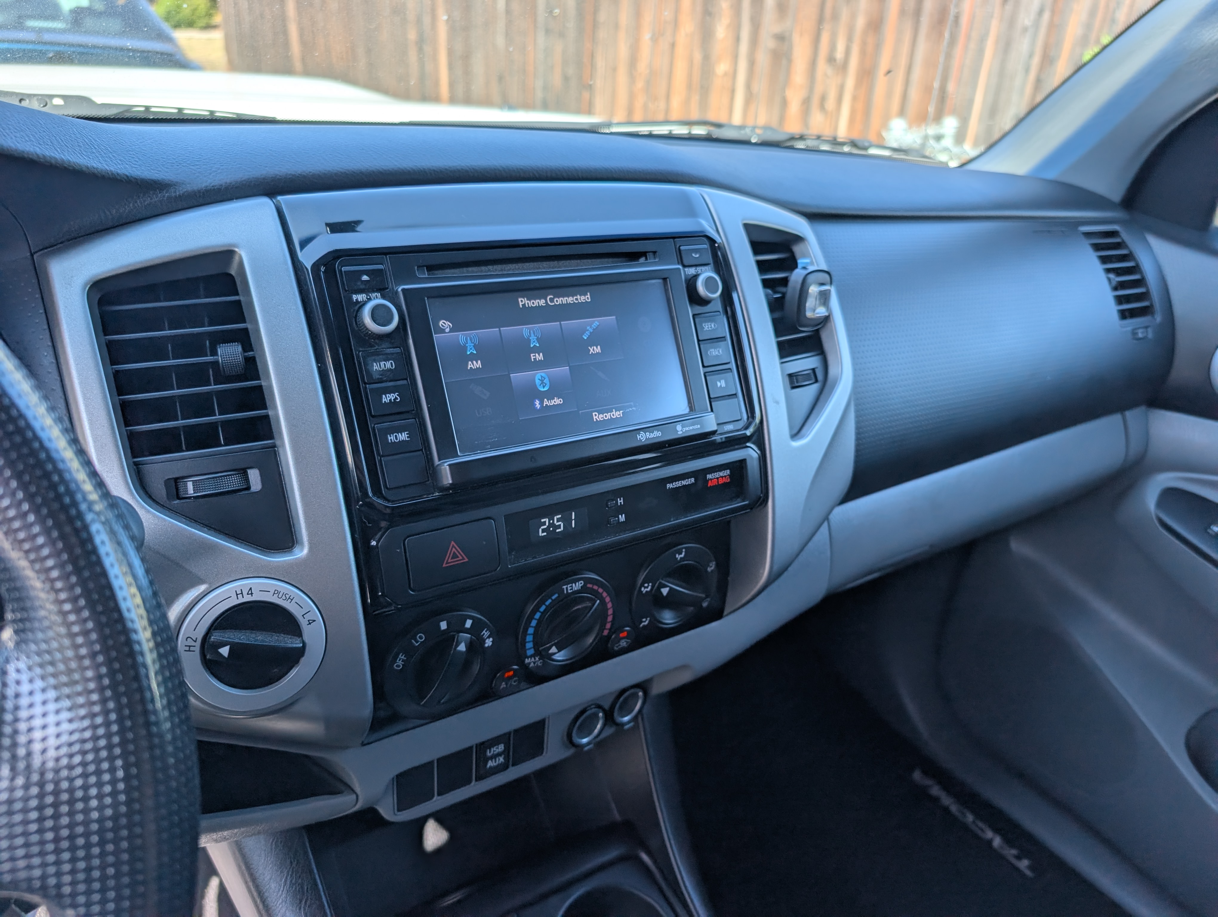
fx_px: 846
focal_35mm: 24
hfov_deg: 71.5
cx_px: 609
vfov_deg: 56.9
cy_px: 458
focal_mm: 6.9
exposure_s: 1/234
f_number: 1.68
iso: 19
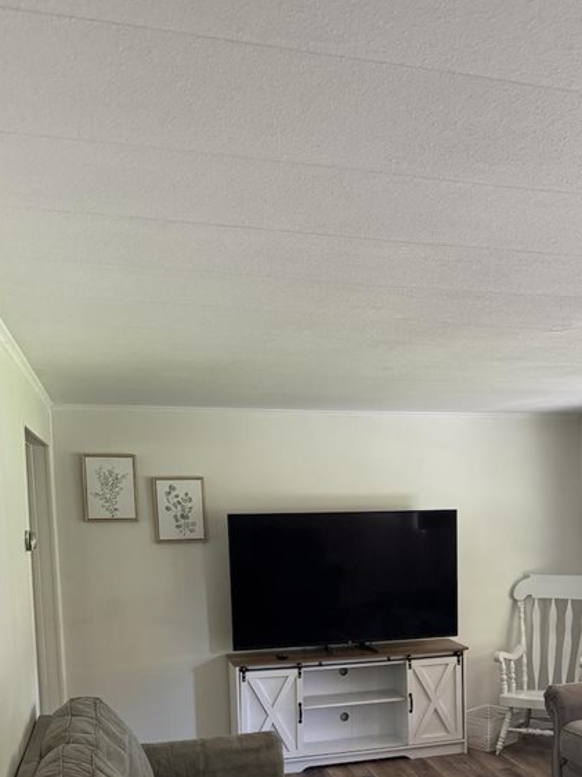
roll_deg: +0.9
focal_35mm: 41
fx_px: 920
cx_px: 438
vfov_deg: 44.1
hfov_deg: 34.4
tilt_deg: -4.5
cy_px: 595
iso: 200
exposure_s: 1/86
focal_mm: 6.76
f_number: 1.78
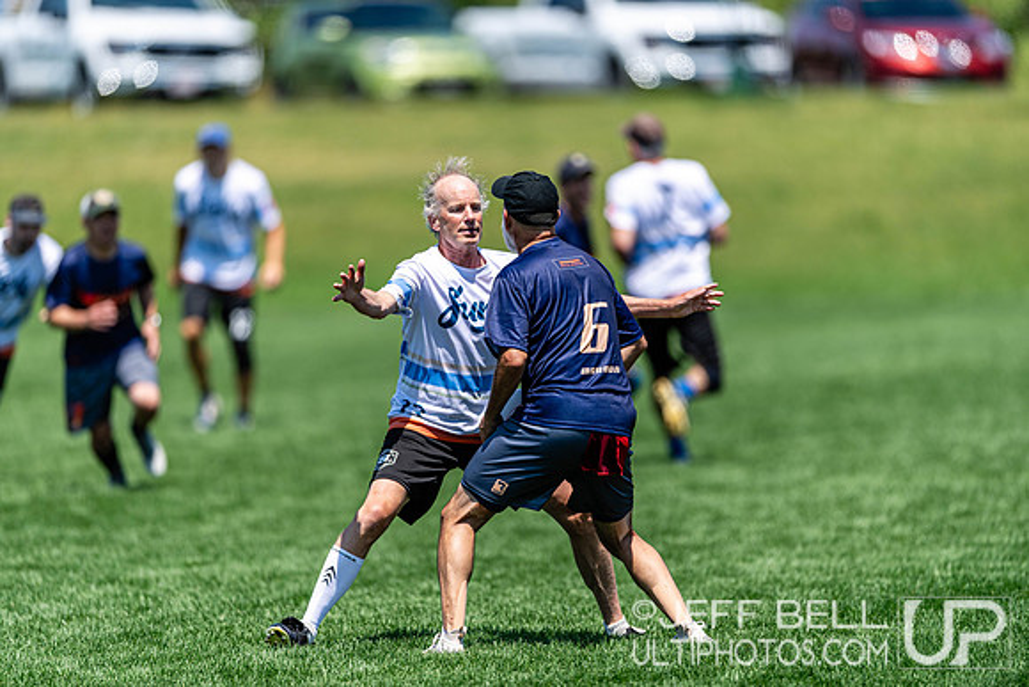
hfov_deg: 5.2
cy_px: 344
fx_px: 11435
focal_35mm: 400
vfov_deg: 3.4
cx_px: 514
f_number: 2.8
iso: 100
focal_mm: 400
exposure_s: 1/2000
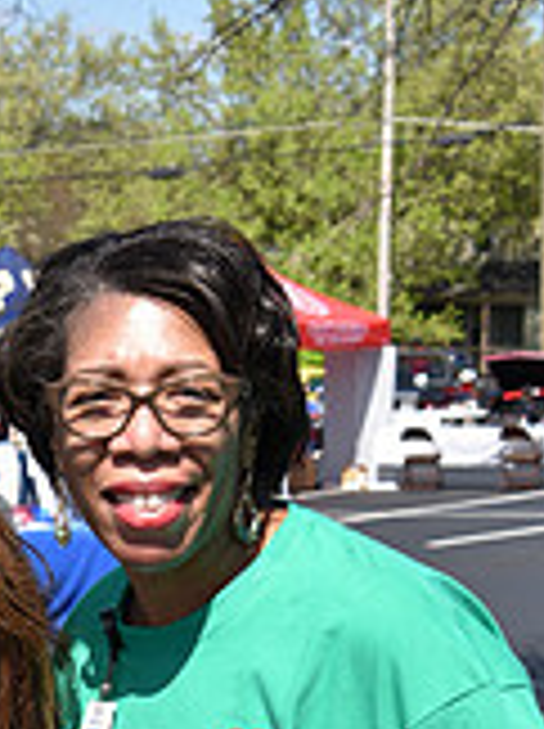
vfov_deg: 13.9
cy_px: 680
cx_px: 13
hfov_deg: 10.5
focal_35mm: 140
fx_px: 2948
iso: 125
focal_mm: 35
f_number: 5.6
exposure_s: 1/640
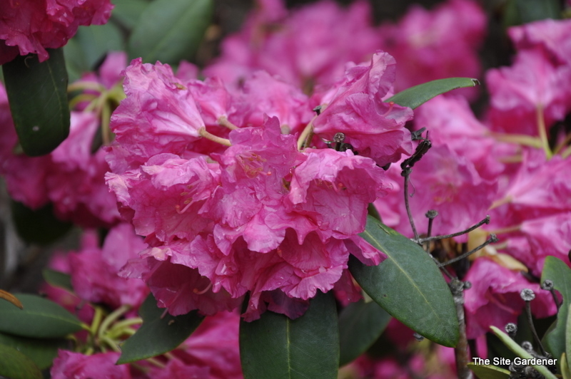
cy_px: 190
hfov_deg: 13.1
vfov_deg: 8.7
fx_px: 2496
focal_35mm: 158
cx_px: 286
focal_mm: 105
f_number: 7.1
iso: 200
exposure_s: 1/200
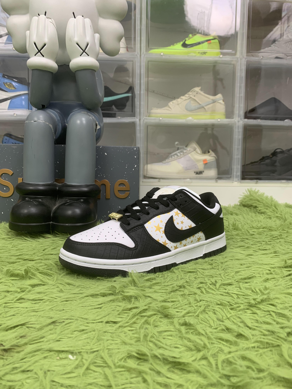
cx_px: 146
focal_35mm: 26
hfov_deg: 53.1
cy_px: 194
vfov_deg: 67.3
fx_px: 292
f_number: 1.8
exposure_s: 1/77
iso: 100
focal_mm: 4.25
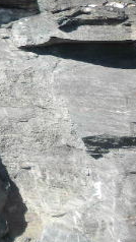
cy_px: -27
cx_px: -151
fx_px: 846
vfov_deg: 15.8
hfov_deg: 8.6
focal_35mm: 132
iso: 64
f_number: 3.5
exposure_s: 1/430
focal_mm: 6.6
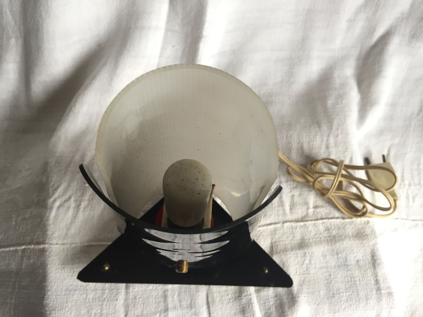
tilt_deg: -71.4
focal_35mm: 29
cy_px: 158
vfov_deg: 48.2
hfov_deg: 61.7
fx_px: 354
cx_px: 212
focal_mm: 4.15
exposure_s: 1/33
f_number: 2.2
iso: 40
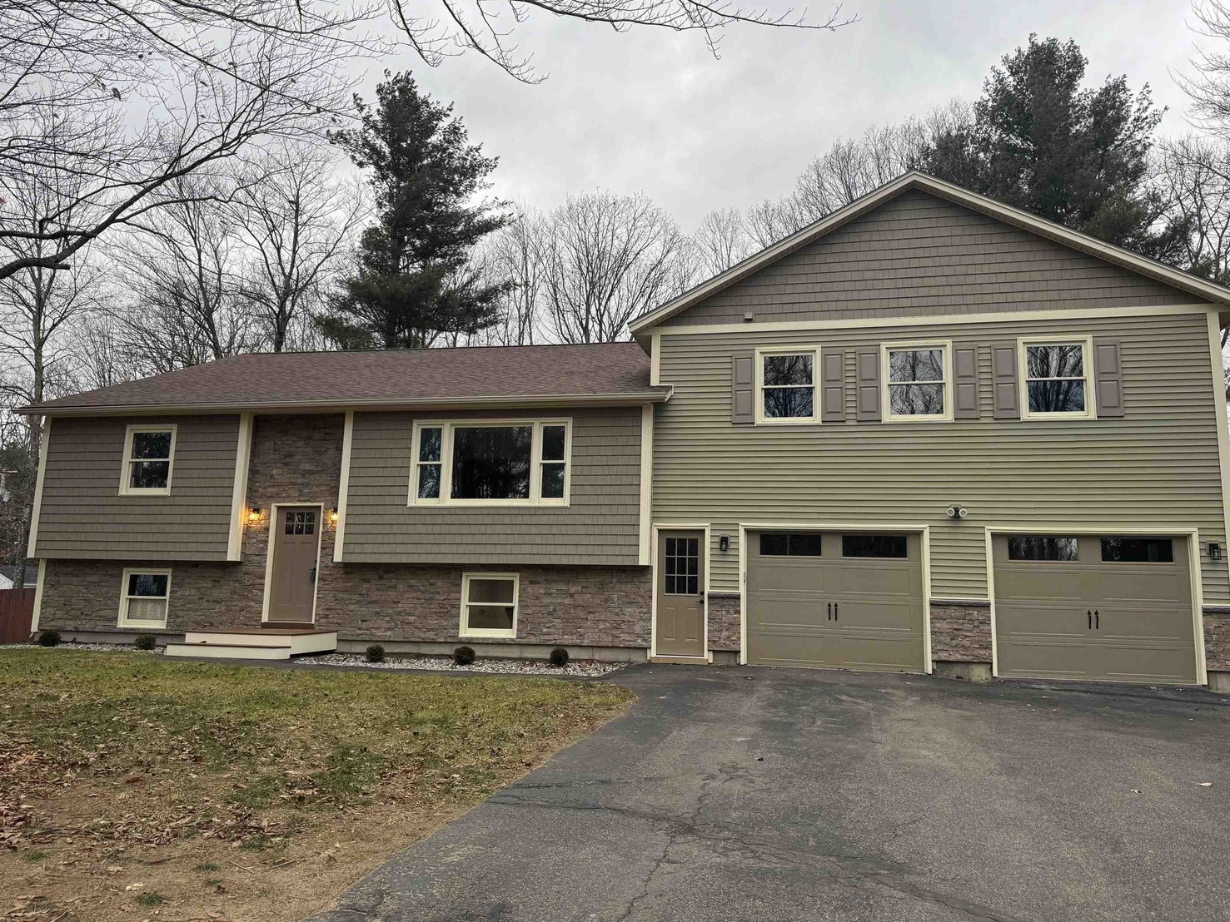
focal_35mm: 26
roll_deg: -0.6
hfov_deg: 67.3
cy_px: 433
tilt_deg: +9.4
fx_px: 924
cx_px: 646
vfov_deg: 53.0
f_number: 1.78
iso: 80
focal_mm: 6.76
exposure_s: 1/370
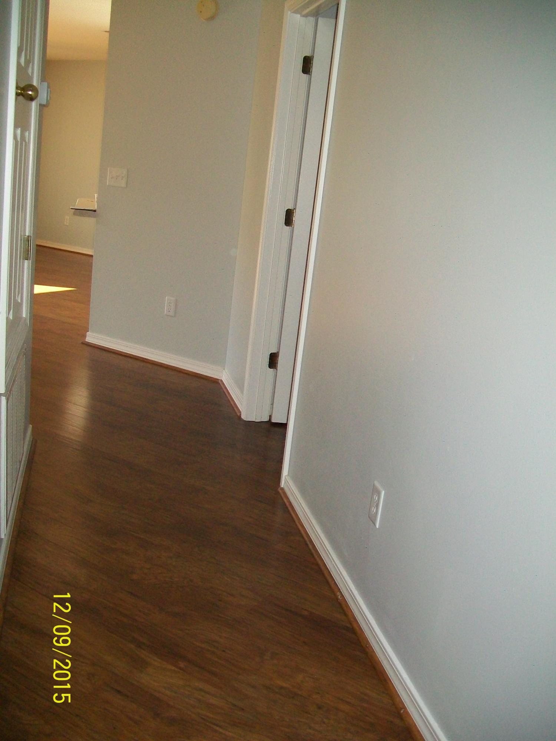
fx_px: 728
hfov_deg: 41.8
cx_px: 278
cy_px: 370
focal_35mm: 34
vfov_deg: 54.0
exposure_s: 1/125
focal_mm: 6.1
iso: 200
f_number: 2.7
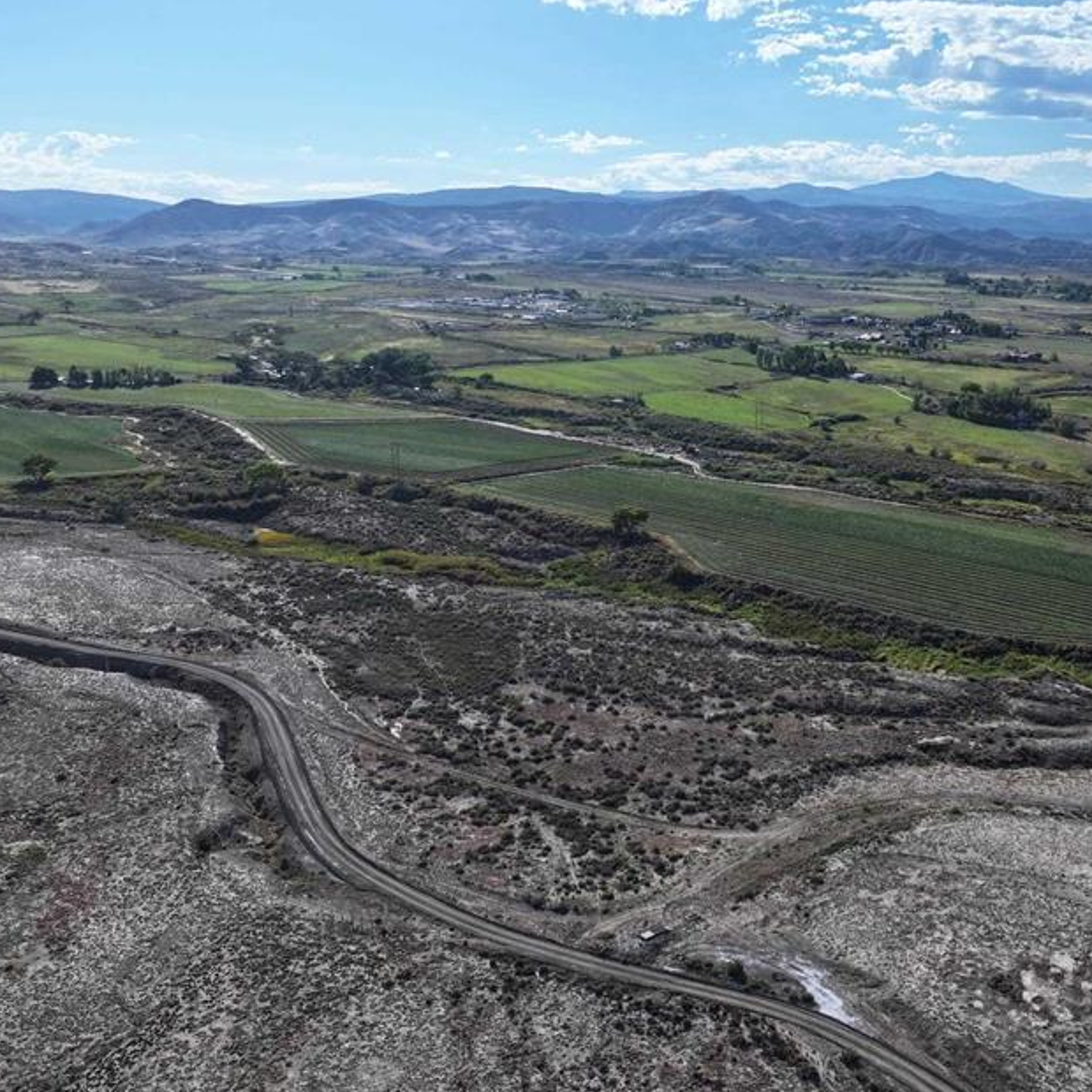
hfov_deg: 46.4
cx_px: 742
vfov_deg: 47.1
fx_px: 1249
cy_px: 471
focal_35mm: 35
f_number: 2.8
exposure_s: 1/5000
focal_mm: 12.29
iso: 230
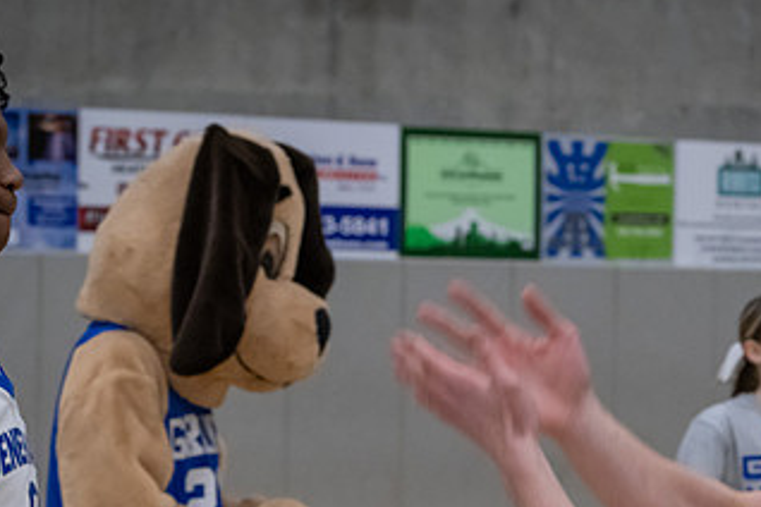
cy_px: 397
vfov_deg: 9.5
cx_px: 579
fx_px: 3044
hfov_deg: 14.2
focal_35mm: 144
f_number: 5.6
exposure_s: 1/400
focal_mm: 70
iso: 5000
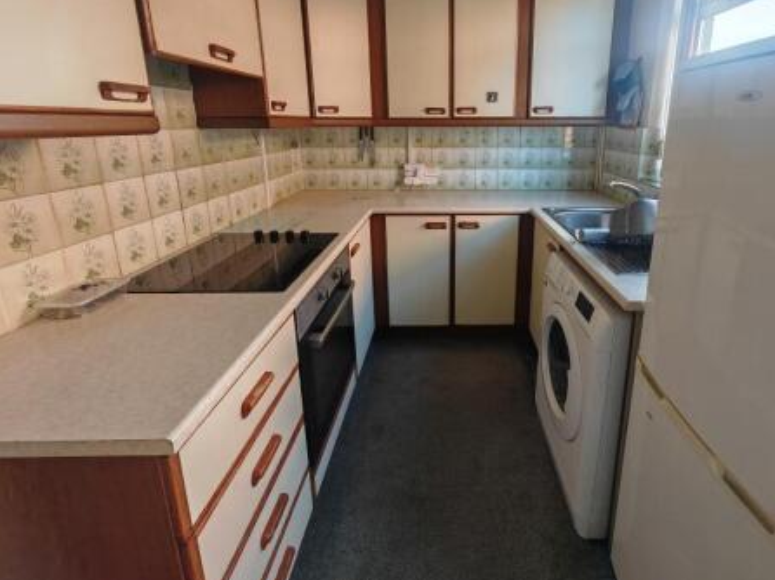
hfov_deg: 90.3
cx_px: 449
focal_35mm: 17
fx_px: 380
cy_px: 208
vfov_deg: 73.0
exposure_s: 1/50
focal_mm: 1.82
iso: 160
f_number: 2
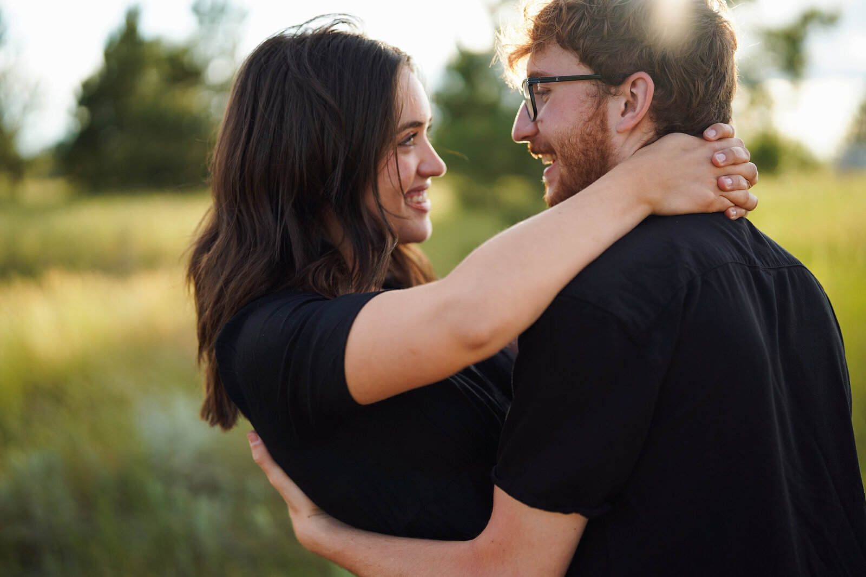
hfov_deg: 39.6
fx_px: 1203
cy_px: 288
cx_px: 433
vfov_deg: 27.0
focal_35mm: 50
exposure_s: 1/1600
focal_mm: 50
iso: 125
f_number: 1.4
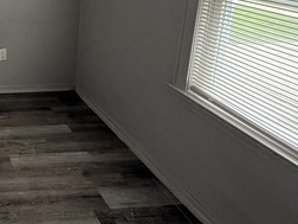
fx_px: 319
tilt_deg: -9.6
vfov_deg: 34.0
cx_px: -56
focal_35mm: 37
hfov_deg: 38.0
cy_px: -18
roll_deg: -0.4
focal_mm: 2.22
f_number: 2.2
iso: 200
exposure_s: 1/99
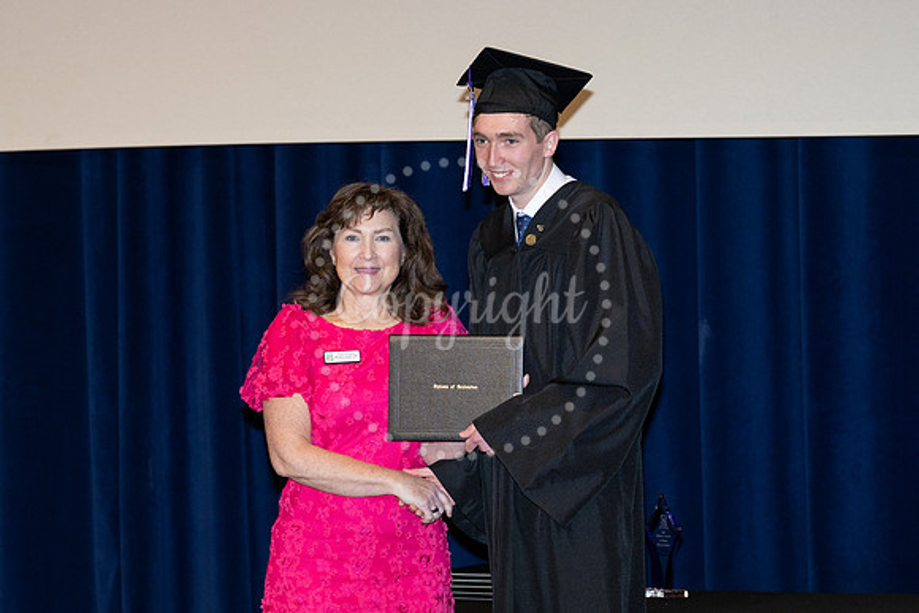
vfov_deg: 8.8
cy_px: 292
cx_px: 513
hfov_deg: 13.2
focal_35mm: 156
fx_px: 3972
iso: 1000
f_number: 5.6
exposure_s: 1/200
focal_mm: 120
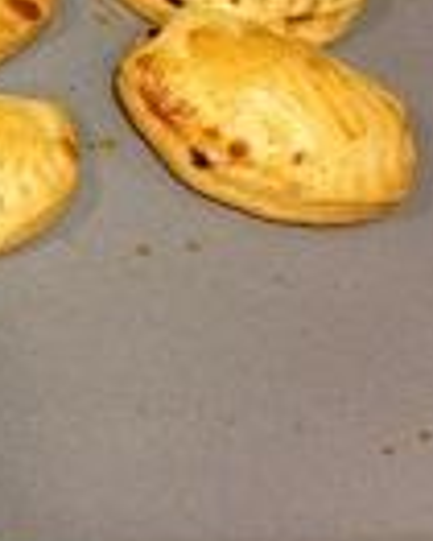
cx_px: -326
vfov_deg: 18.0
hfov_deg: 13.4
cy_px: 17
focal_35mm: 104
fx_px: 1664
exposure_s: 1/20
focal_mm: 4.28
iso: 200
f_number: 2.4
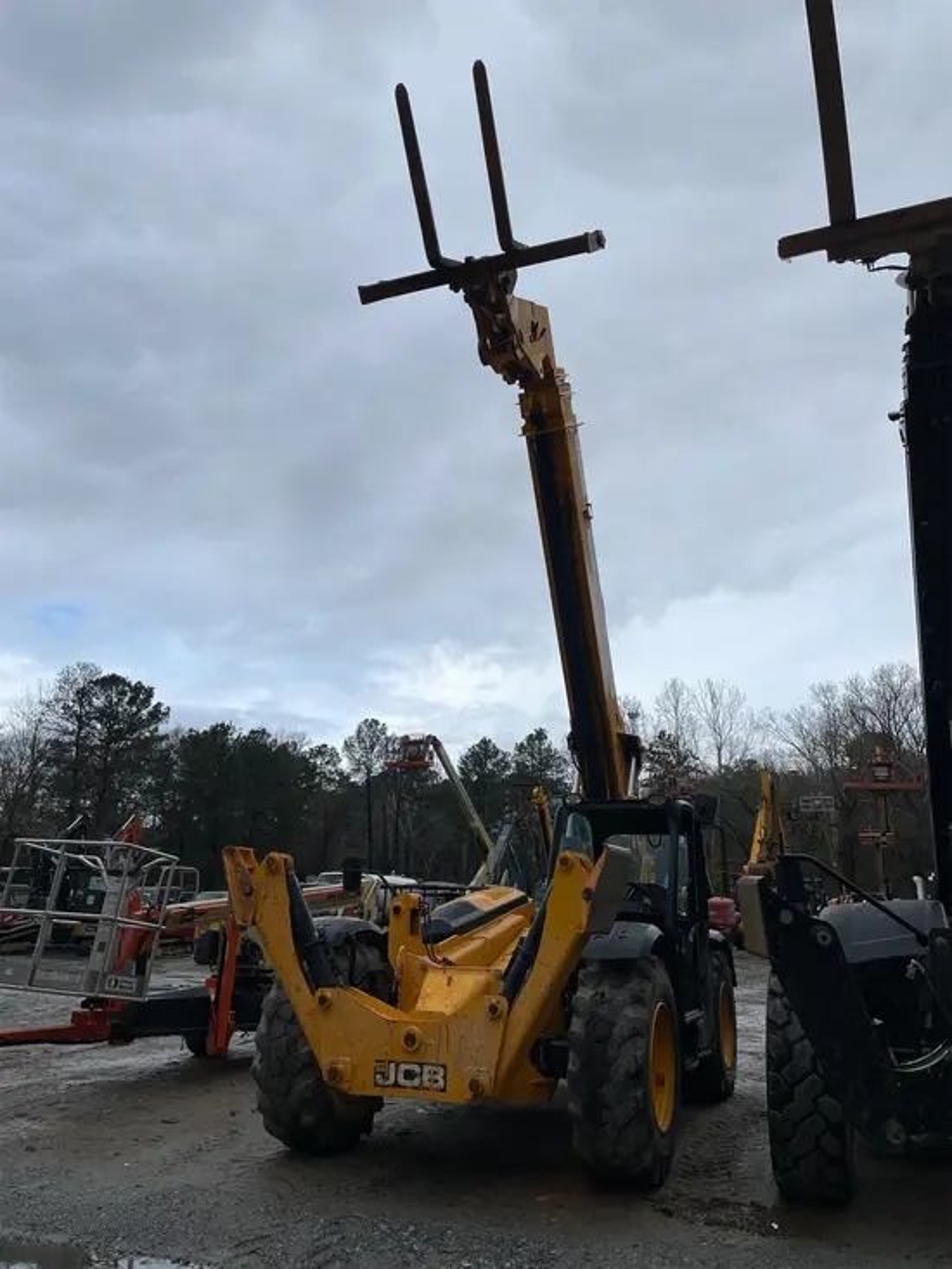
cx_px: 476
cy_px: 634
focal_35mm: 26
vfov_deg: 67.3
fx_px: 953
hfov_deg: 53.1
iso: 32
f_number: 1.6
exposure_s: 1/5051
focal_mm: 4.2
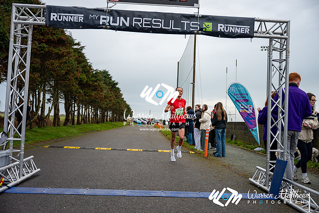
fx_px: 337
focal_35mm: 38
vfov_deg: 35.1
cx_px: 160
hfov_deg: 50.7
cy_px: 106
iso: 125
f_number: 2.8
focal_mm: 38
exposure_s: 1/1250
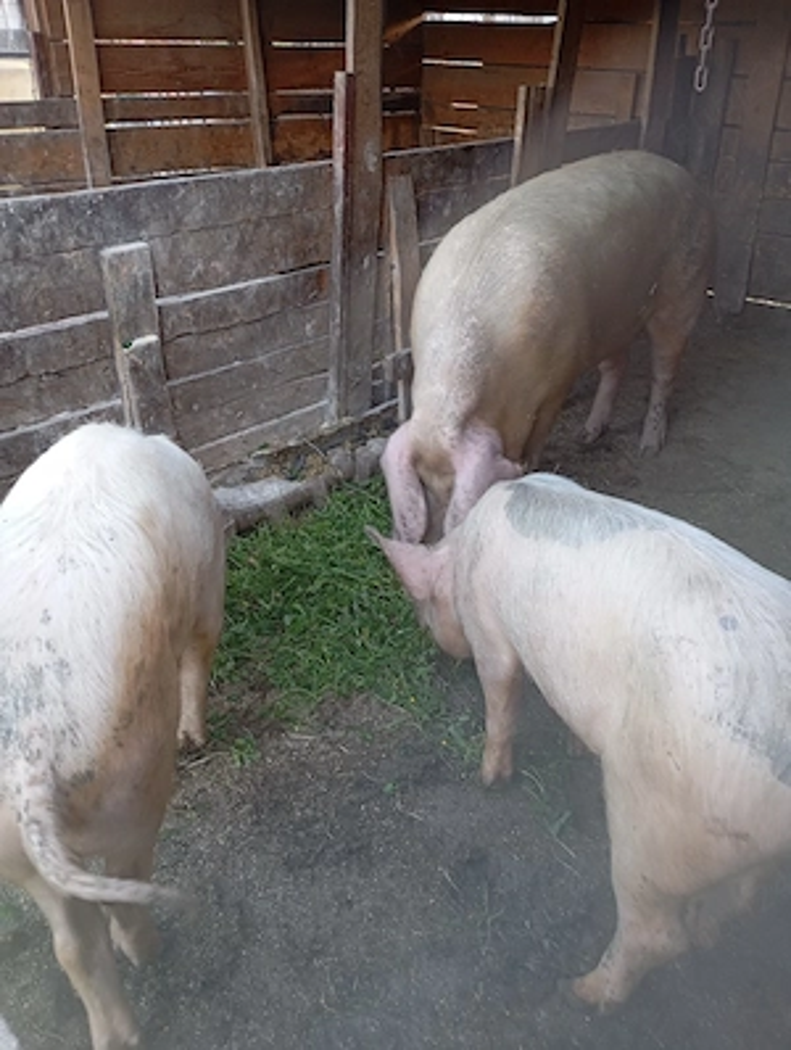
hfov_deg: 49.9
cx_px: 396
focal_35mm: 28
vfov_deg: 63.4
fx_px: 850
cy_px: 525
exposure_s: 1/50
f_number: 1.8
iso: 302
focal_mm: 4.27
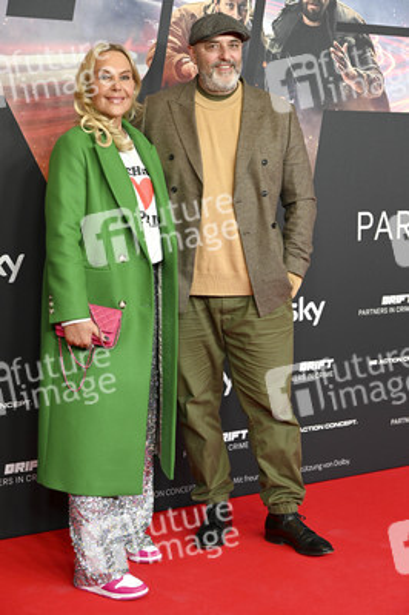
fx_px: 1041
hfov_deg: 22.2
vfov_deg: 32.9
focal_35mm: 61
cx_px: 204
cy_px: 308
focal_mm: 61
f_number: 6
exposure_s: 1/160
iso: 800
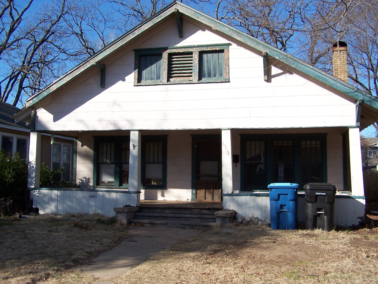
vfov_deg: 37.7
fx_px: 415
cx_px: 189
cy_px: 142
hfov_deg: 49.0
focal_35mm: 38
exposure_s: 1/640
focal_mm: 6.3
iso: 80
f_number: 4
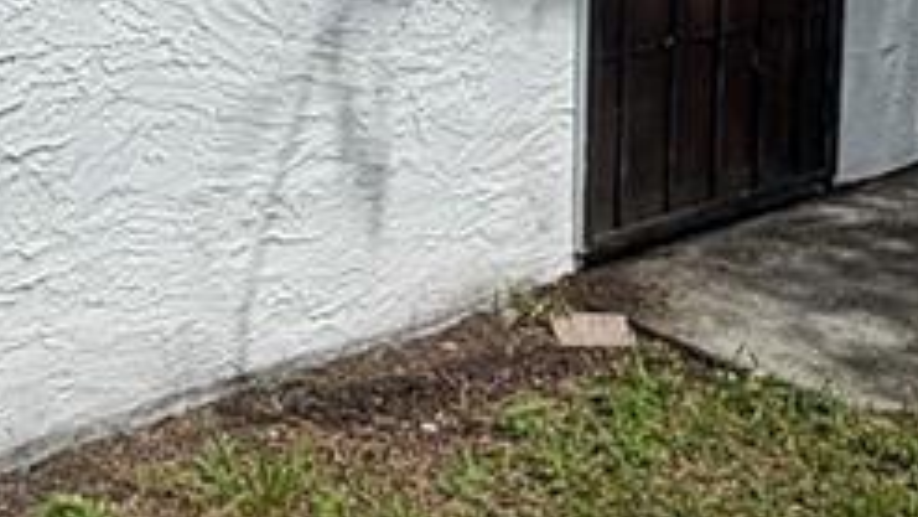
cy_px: -190
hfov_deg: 28.1
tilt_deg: -3.2
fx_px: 1801
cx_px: 201
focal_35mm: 74
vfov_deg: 15.4
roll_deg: -1.6
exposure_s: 1/4630
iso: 50
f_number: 2.2
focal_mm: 2.22
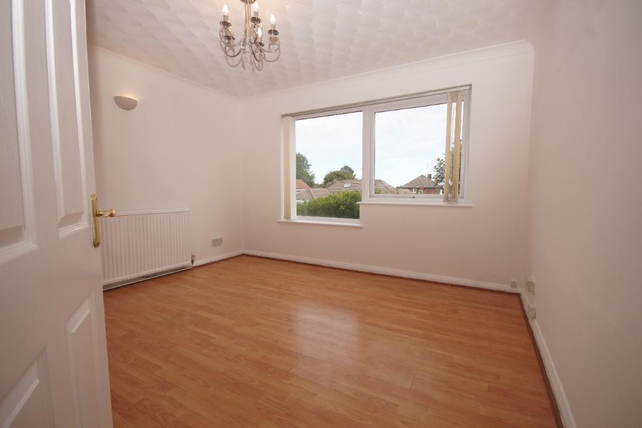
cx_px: 321
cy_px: 214
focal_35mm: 15
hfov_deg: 100.4
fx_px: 267
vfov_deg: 77.3
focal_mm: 10
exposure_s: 1/100
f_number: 7.1
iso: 100
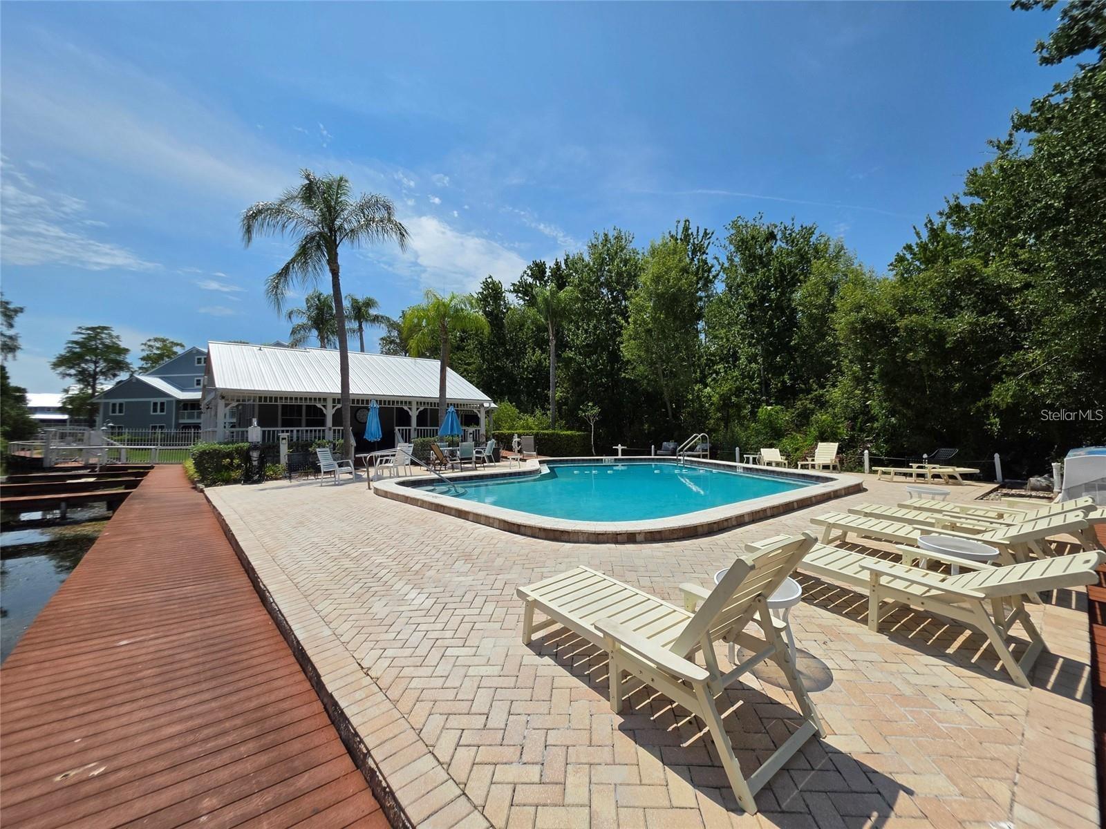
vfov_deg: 89.9
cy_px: 414
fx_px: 415
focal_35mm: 13
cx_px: 553
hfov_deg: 106.2
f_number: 1.9
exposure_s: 1/3707
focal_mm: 2.2
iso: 32
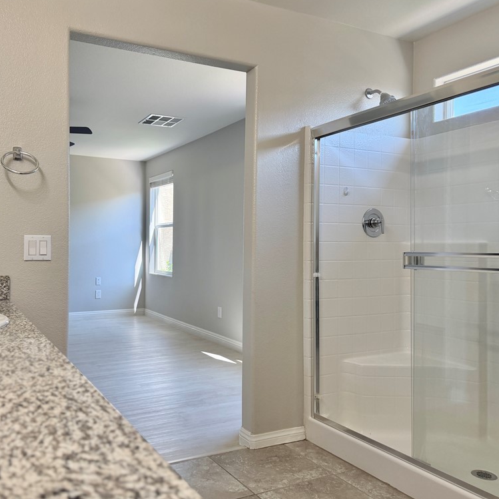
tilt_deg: -1.2
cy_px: 247
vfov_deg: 55.6
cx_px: 186
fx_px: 473
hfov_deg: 55.0
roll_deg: -0.3
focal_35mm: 29
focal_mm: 6.76
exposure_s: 1/214
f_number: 1.78
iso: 125
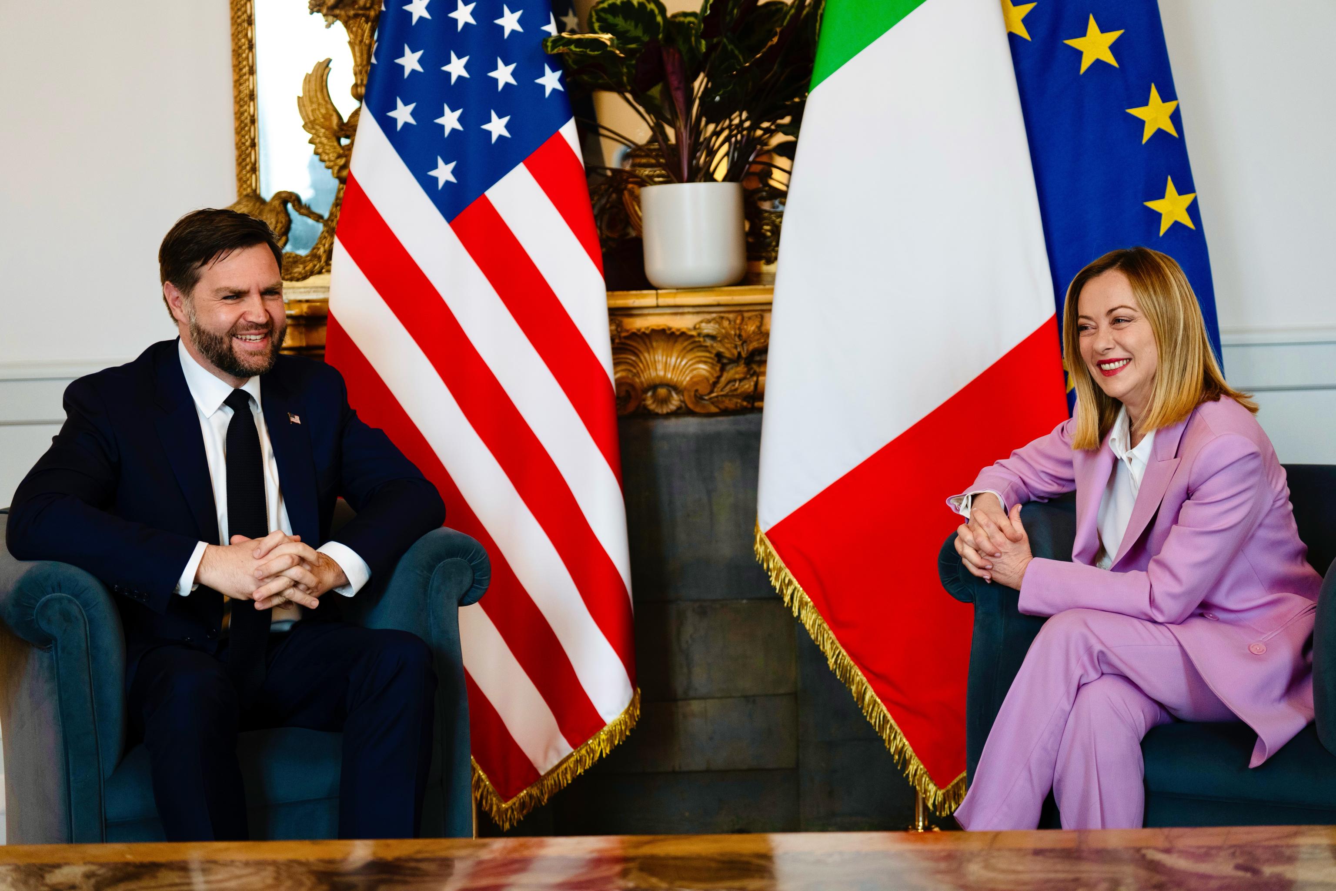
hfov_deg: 28.8
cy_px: 446
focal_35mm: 70
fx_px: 2598
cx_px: 668
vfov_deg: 19.5
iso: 1000
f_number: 2.8
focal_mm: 70
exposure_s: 1/250
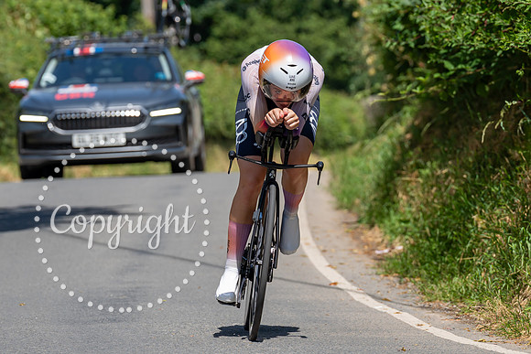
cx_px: 292
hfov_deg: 6.4
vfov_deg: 4.3
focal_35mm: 323
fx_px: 4772
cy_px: 156
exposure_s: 1/1000
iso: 200
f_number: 5
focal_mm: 197
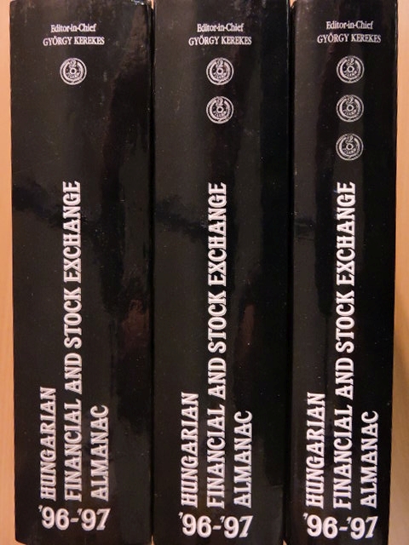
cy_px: 272
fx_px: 520
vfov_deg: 55.4
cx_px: 204
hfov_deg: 42.9
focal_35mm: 33
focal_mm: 5.9
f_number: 3.6
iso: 1600
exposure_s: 1/80
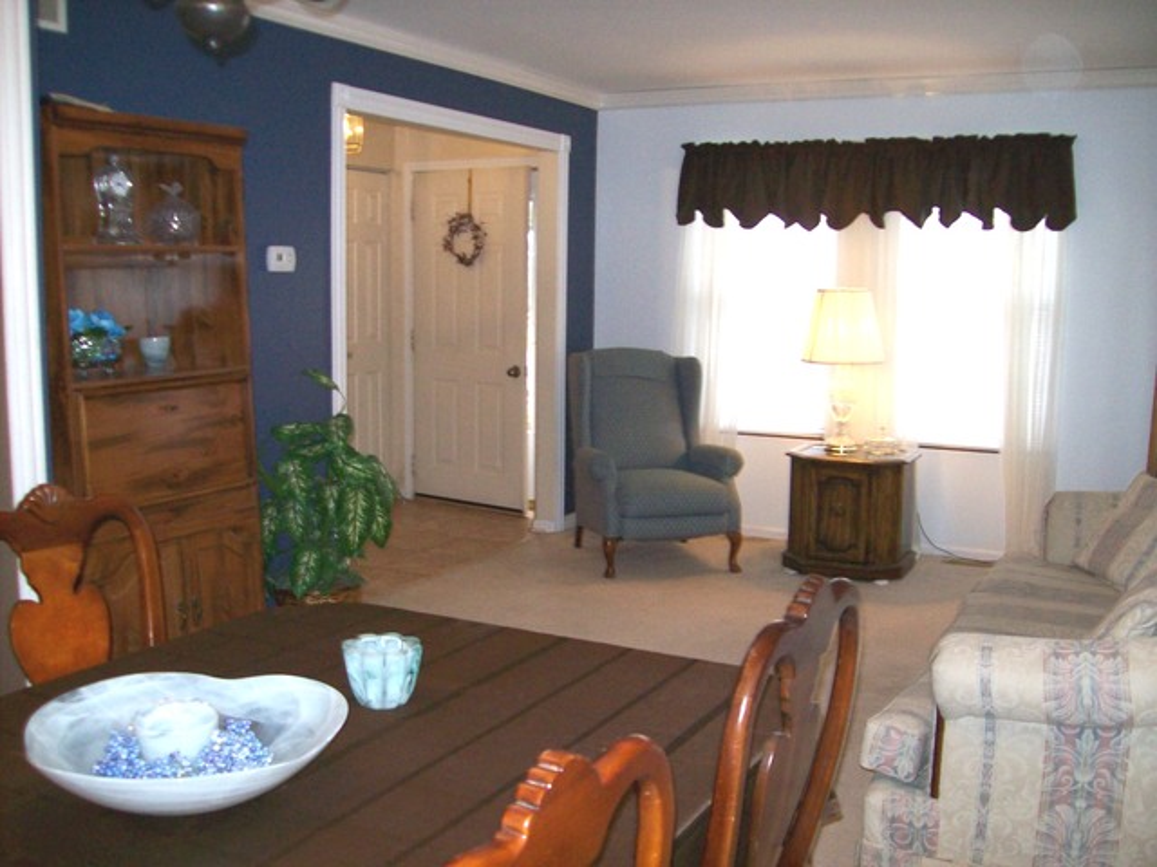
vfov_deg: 39.7
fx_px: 1203
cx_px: 578
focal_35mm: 36
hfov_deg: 51.4
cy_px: 434
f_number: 2.7
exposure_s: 1/64
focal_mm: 6
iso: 200
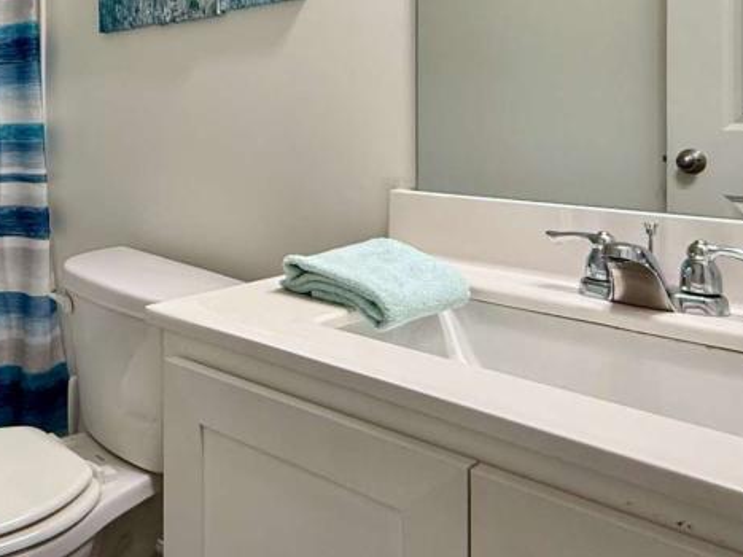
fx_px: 773
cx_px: 143
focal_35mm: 36
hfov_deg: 48.3
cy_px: 103
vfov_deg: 38.0
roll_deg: -0.3
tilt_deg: +1.5
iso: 320
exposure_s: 1/120
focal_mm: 2.22
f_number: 2.2
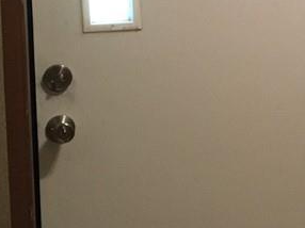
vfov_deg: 14.1
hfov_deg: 17.5
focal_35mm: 104
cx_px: 416
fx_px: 916
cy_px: 42
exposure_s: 1/20
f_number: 2.2
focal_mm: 4.15
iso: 200
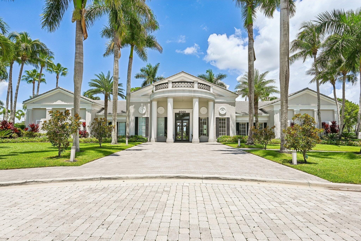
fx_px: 190
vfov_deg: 64.5
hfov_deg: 86.9
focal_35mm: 19
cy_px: 120
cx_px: 180
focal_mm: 19
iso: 640
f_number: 8
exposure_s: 1/3200
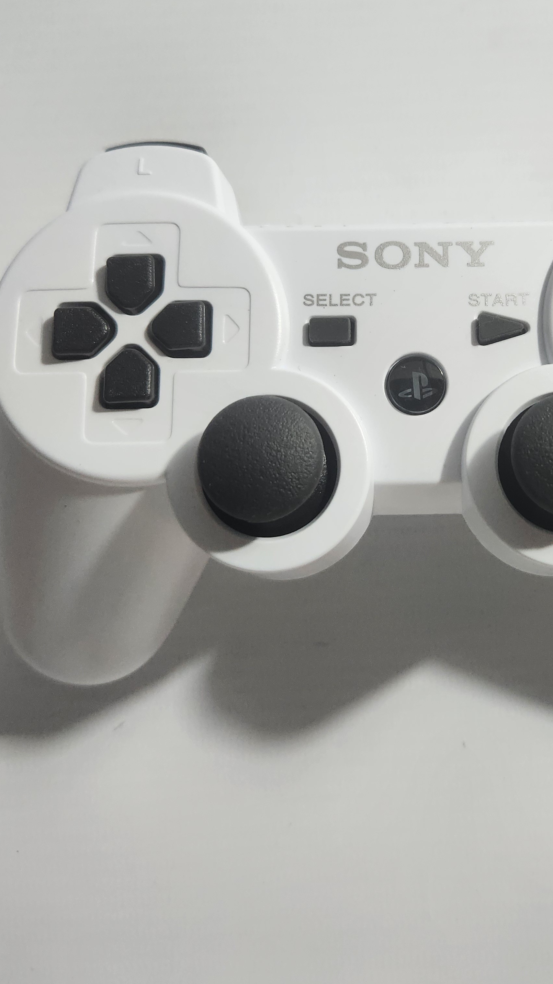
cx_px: 401
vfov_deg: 58.7
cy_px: 364
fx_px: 860
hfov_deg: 35.0
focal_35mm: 33
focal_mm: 5.4
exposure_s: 1/101
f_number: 1.8
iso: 200
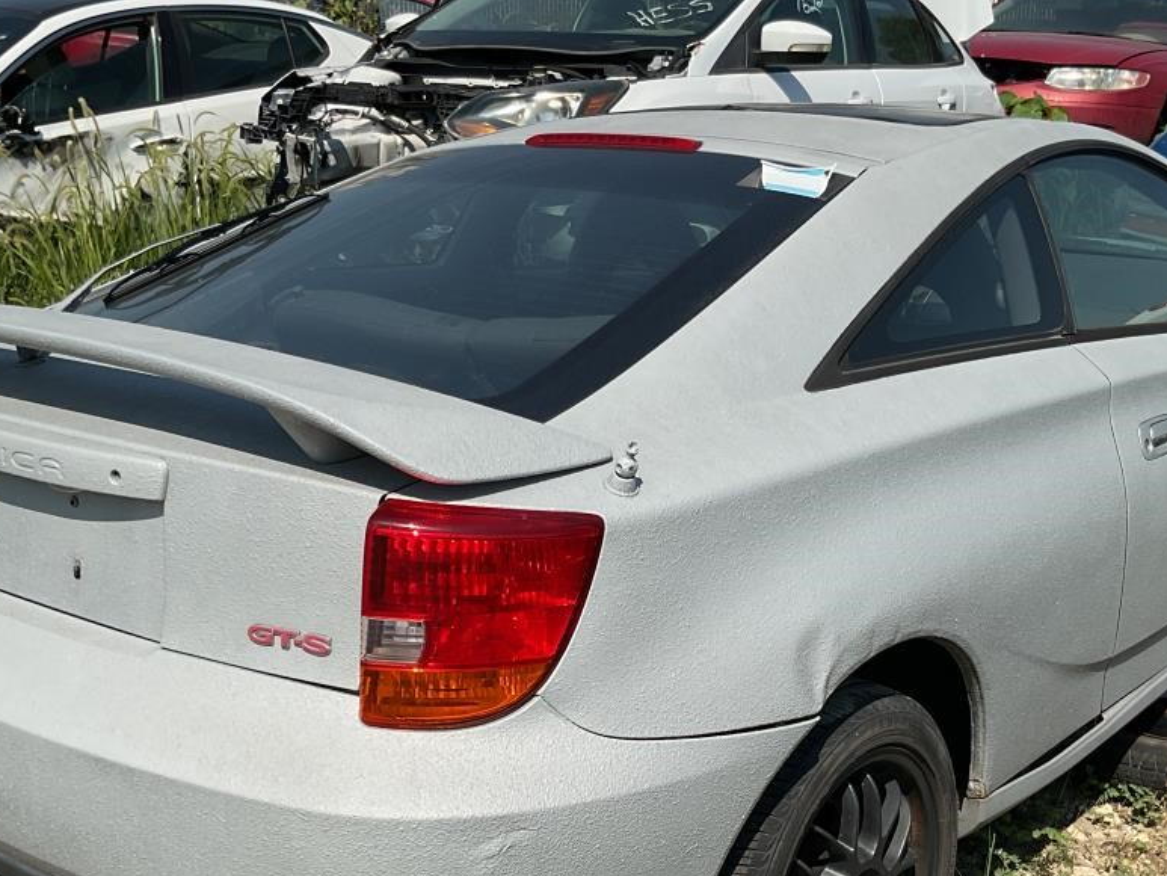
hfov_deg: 39.6
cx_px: 607
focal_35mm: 48
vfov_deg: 30.0
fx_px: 1618
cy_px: 616
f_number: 1.8
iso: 16
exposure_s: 1/2801
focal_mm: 3
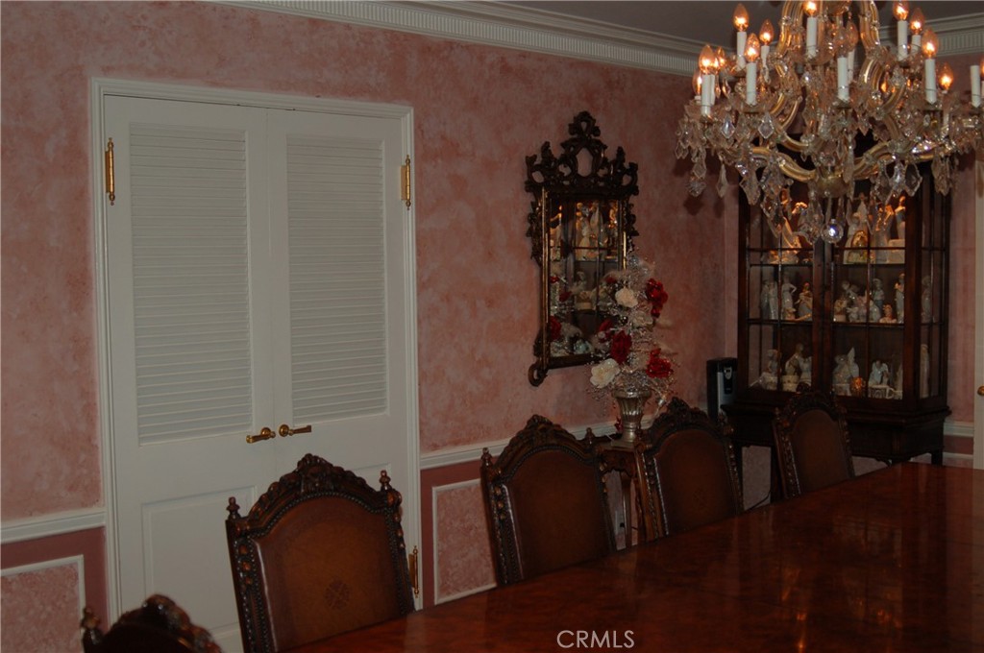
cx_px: 492
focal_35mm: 42
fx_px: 1147
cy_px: 326
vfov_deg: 31.8
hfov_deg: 46.5
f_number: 3.3
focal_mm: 28
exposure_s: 1/60
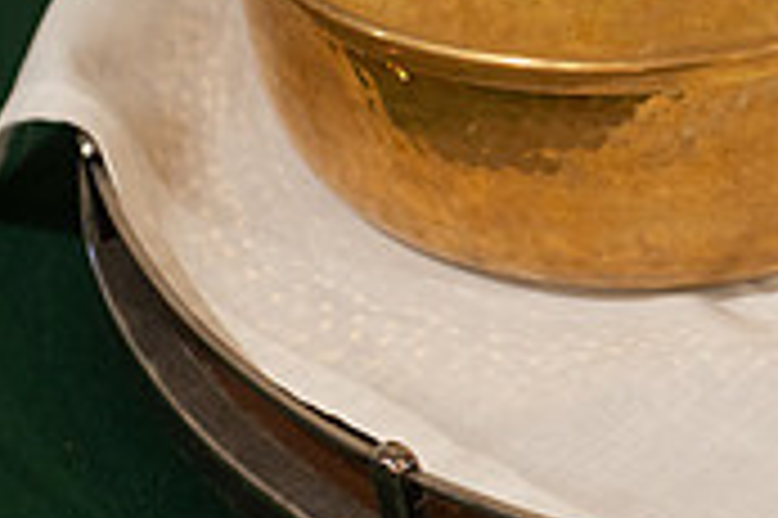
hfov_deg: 8.6
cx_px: 1043
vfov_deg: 5.8
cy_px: 45
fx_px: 5074
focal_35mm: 235
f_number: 4
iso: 1250
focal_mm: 70
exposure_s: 1/80
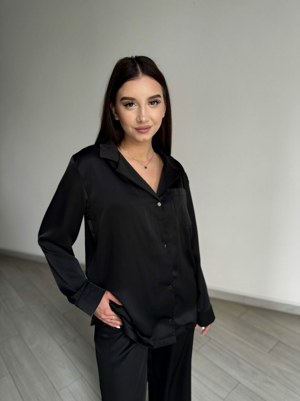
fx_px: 277
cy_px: 200
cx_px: 150
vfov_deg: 71.6
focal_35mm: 24
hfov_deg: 56.8
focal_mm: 6.76
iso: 160
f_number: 1.78
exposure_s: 1/121
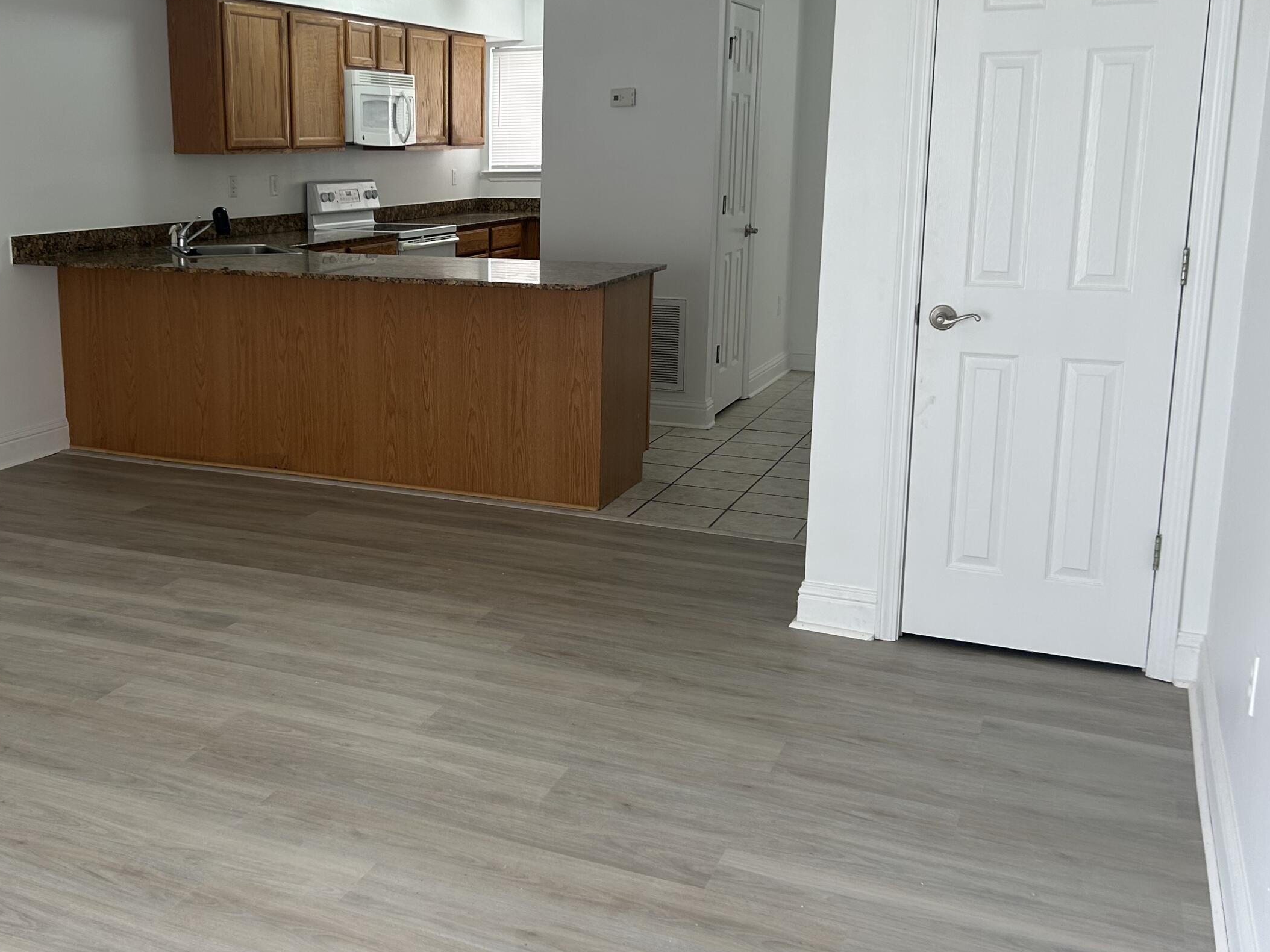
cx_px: 403
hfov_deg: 49.1
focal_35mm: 37
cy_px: 389
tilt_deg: -9.5
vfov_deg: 38.5
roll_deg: +0.7
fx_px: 1357
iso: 80
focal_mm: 5.7
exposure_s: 1/120
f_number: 1.5
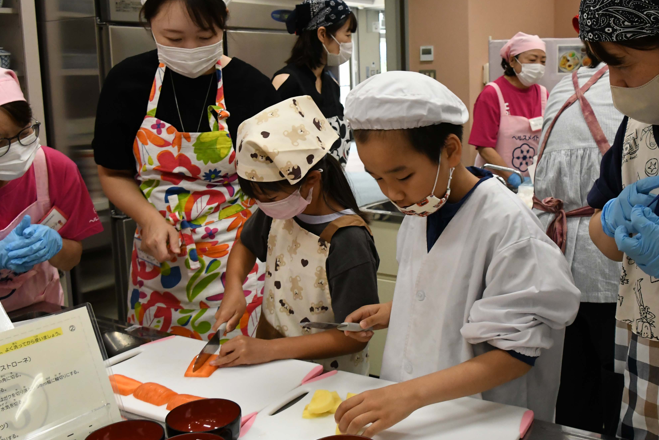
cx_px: 423
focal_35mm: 38
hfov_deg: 50.0
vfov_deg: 34.9
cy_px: 170
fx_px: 696
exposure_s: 1/200
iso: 2500
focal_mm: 18
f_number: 7.1
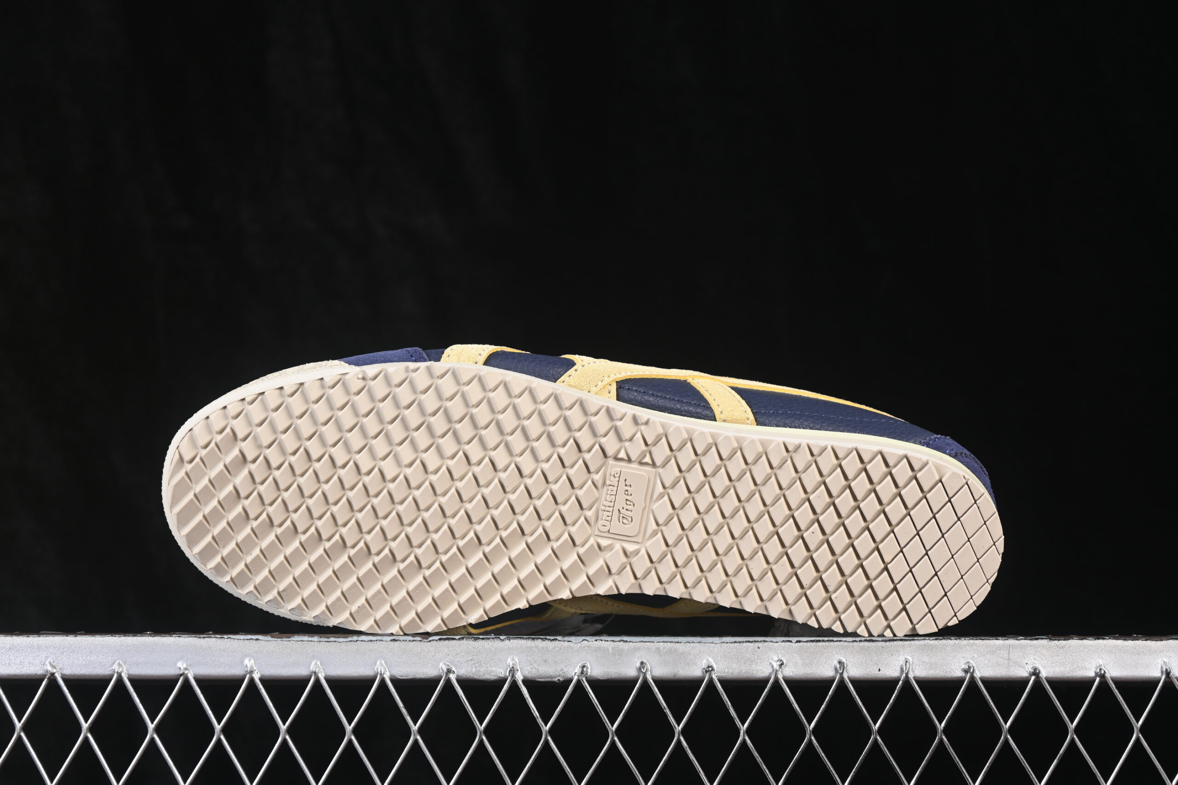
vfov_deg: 18.2
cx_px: 589
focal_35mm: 75
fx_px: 2454
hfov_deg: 27.0
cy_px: 392
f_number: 6.3
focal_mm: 50
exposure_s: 1/60
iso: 160
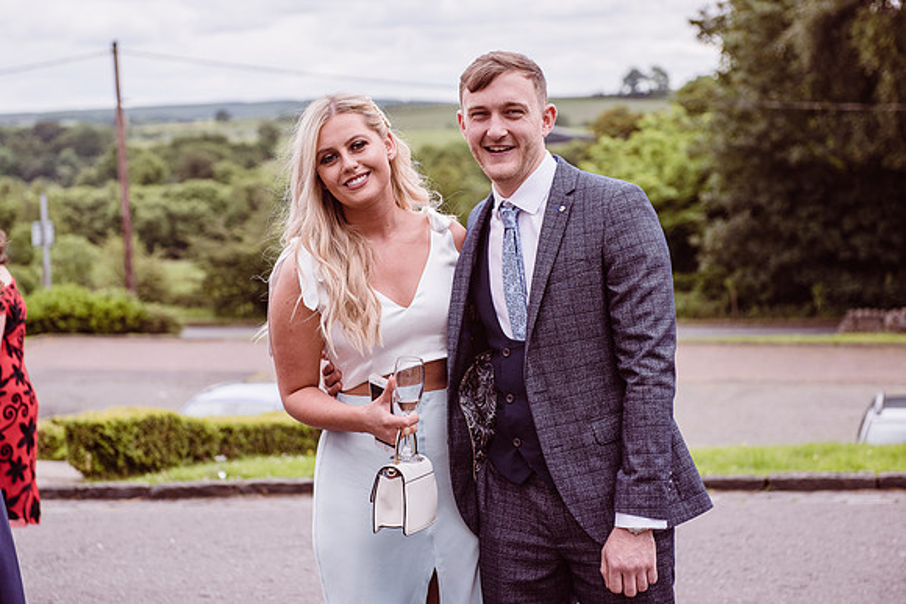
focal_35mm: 80
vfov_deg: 17.0
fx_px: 2022
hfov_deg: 25.2
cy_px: 265
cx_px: 413
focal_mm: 70
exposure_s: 1/1000
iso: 250
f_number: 4.5
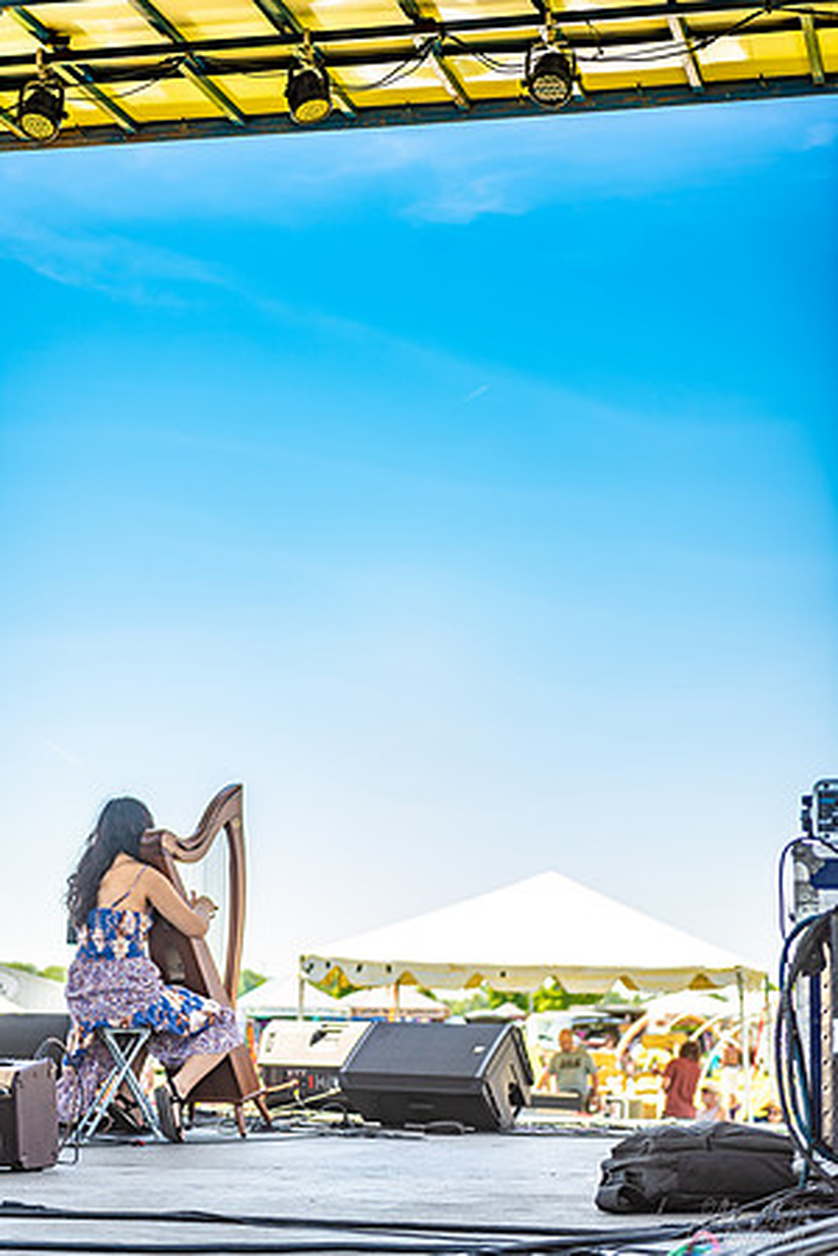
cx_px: 419
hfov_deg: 19.5
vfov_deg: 28.8
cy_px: 628
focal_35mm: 70
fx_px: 2444
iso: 100
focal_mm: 70
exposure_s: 1/500
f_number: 2.8
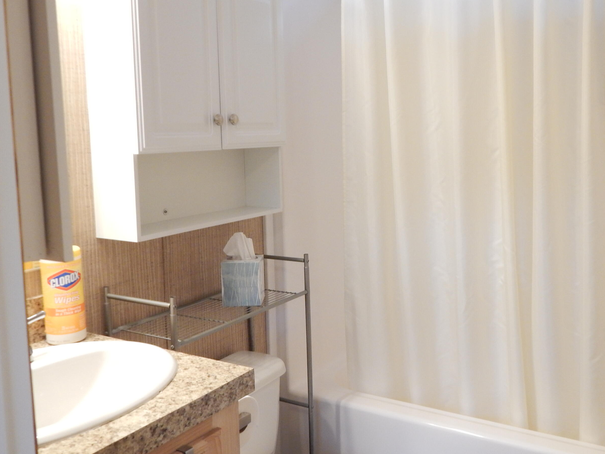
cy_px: 207
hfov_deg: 52.2
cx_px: 372
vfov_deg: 40.7
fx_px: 612
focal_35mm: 35
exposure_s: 1/30
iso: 360
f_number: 3.2
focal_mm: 5.1
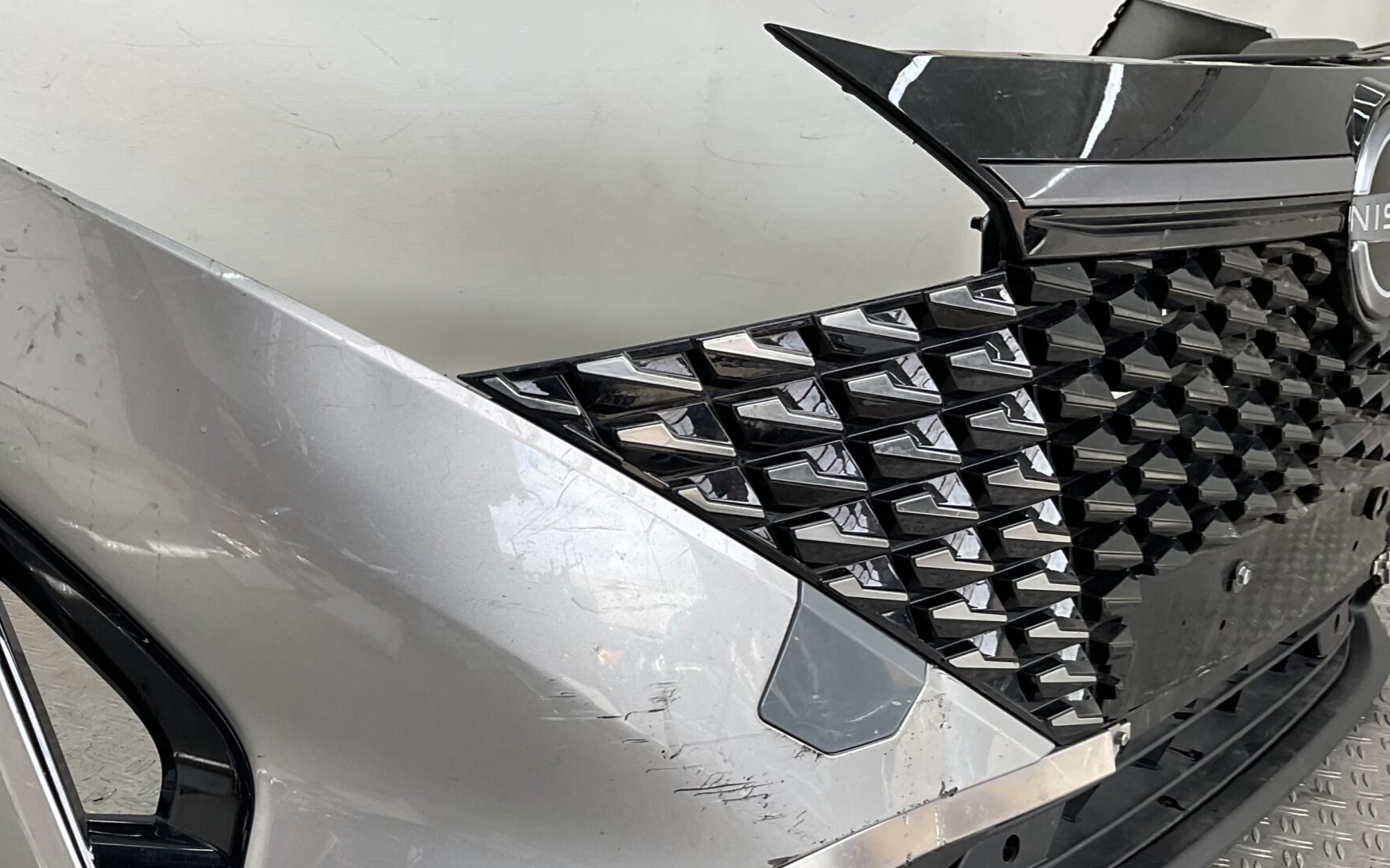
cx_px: 417
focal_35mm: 45
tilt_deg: -23.2
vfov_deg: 28.2
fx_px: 1705
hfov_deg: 43.5
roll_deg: -5.9
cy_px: 641
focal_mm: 3
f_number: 1.8
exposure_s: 1/141
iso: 16
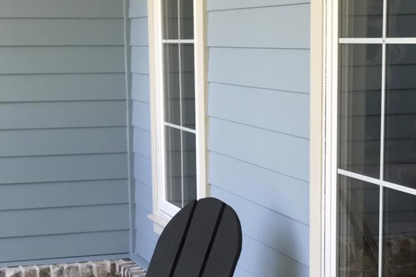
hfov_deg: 22.1
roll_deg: -0.5
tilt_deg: -11.6
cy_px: 250
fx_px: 1063
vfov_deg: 14.7
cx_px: 250
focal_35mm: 92
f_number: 1.8
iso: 25
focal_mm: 3.99
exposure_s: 1/120
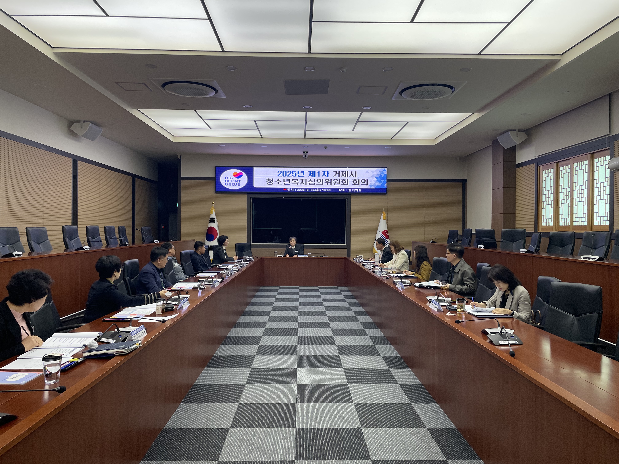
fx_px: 465
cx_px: 310
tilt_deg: +0.1
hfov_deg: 67.3
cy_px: 232
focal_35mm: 26
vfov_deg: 53.1
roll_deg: -0.4
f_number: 1.6
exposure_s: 1/120
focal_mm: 4.2
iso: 64
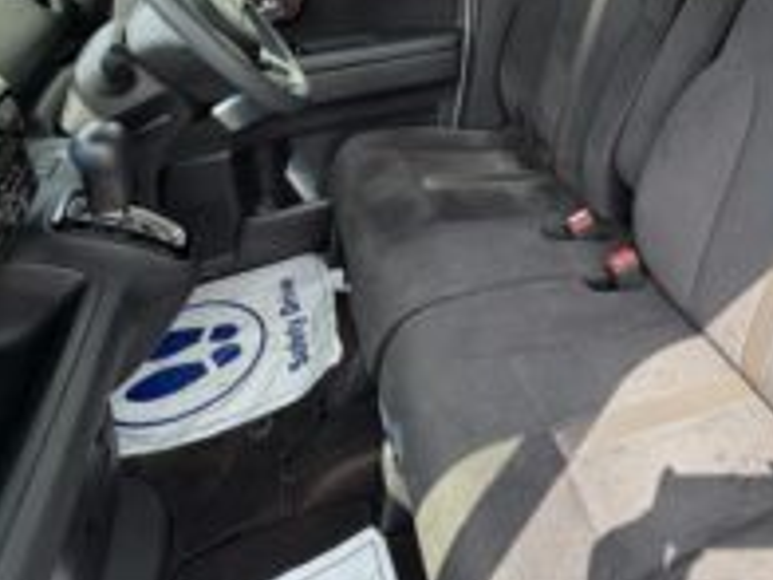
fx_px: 558
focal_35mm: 25
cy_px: 120
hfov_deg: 66.3
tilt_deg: -25.0
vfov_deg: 51.6
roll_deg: -2.9
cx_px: 552
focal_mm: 2.22
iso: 64
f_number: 2.2
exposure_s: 1/121
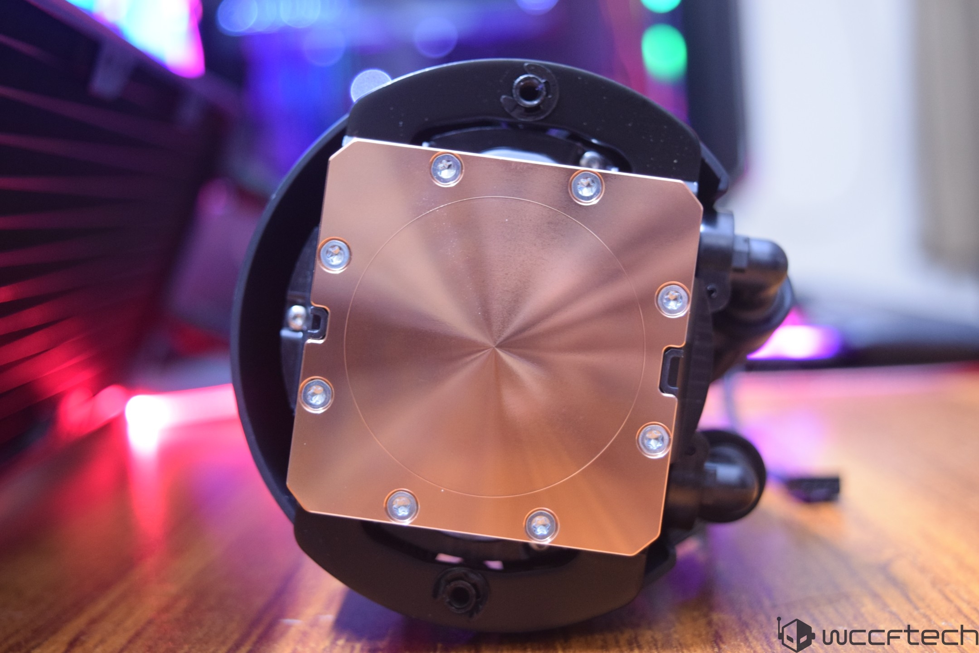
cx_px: 490
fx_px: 1550
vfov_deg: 23.8
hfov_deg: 35.1
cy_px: 326
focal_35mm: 57
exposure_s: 1/8
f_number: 4.8
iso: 1600
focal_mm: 38
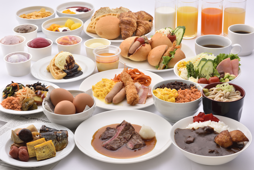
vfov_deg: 16.1
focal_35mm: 85
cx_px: 127
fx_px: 600
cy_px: 85
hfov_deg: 23.9
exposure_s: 1/100
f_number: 16
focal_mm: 85
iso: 160
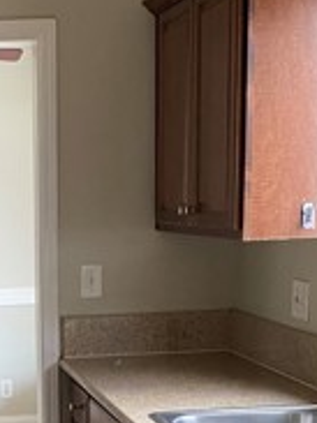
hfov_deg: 15.7
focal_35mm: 91
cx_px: -39
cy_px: 451
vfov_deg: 20.6
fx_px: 1112
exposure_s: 1/84
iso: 125
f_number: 1.8
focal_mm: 4.25
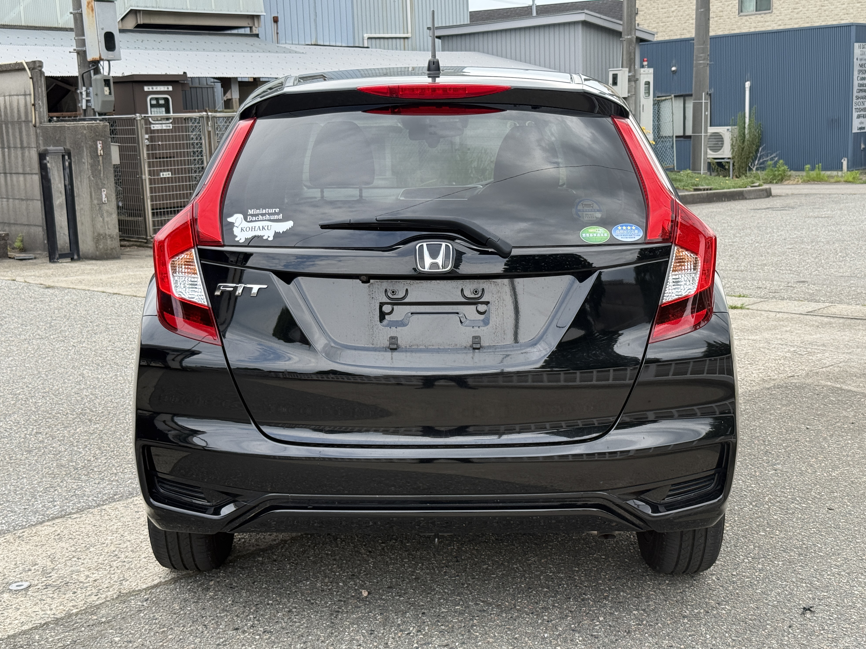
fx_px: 1226
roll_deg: +2.1
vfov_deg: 29.7
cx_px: 433
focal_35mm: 49
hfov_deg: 38.9
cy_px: 331
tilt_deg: -9.2
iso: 64
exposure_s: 1/769
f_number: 1.78
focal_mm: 6.76
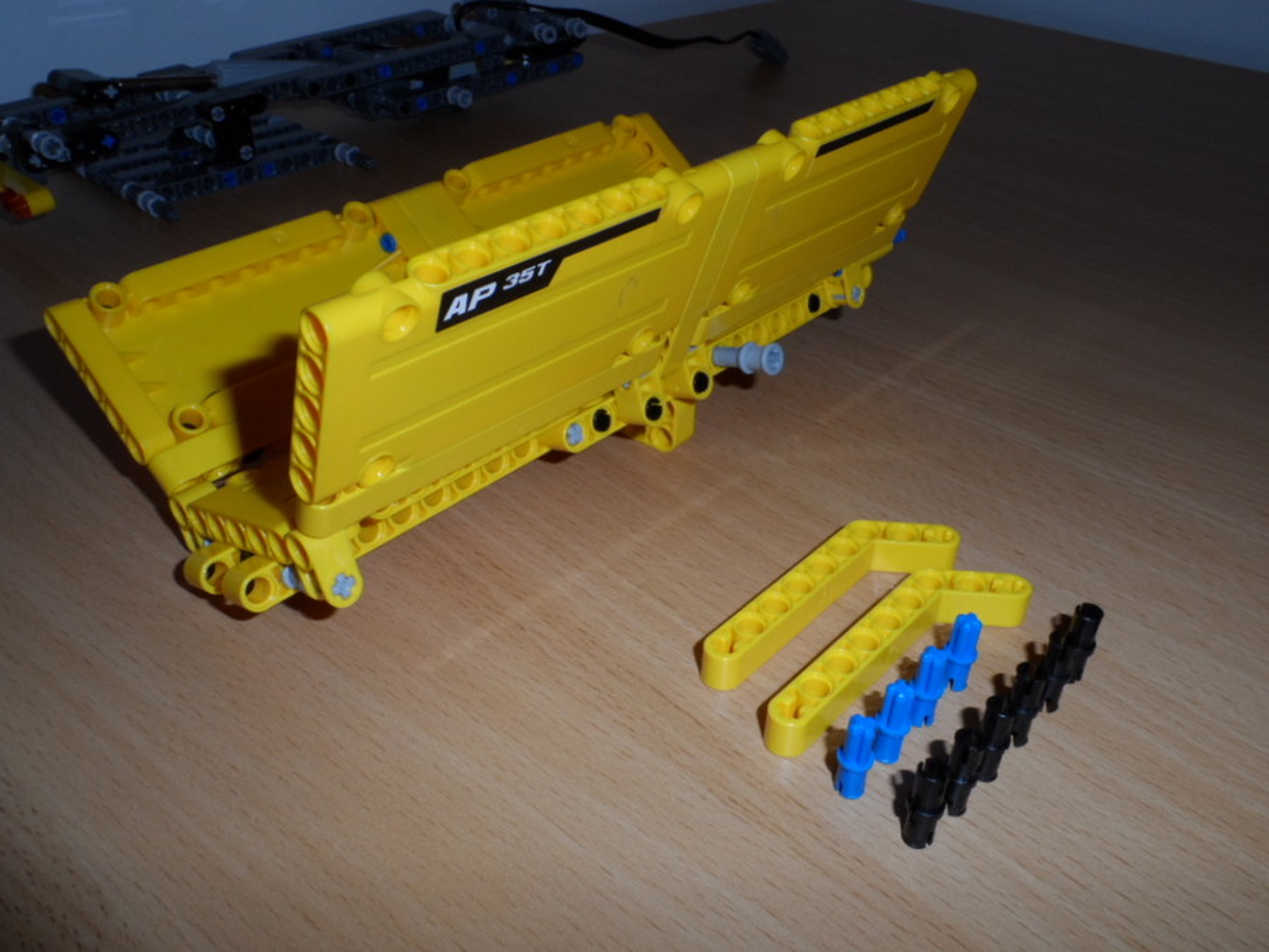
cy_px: 476
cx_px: 634
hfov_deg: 56.8
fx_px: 1173
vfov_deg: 44.2
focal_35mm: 32
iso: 100
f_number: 6.8
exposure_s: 1/15
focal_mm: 5.3
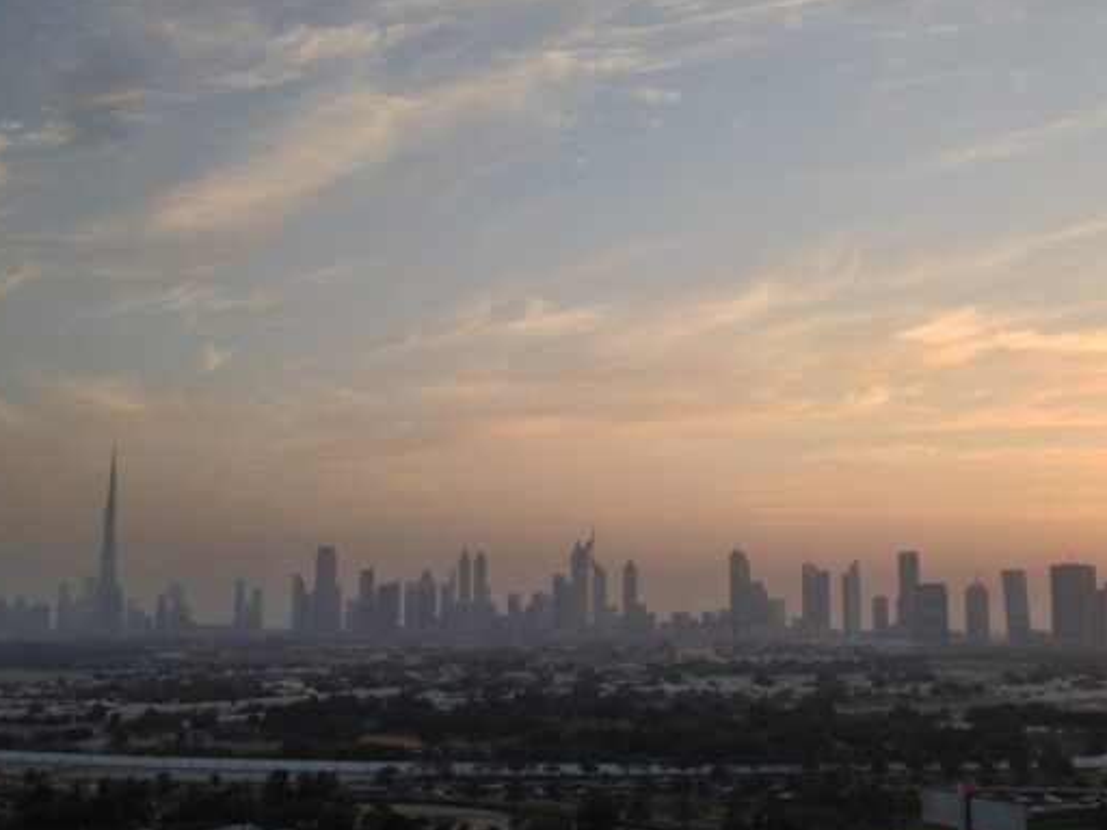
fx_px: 1375
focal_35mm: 43
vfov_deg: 33.6
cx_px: 624
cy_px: 460
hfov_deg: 43.8
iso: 50
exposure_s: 1/216
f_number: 2.4
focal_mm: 4.13
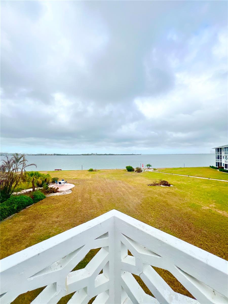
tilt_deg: +3.1
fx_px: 114
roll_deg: +0.3
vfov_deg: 106.2
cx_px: 114
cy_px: 152
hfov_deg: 89.9
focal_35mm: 13
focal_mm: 1.57
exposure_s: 1/1698
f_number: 1.8
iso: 32
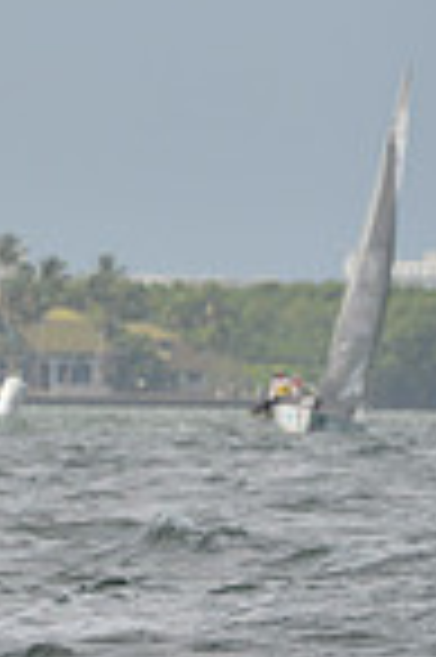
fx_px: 20994
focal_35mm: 1153
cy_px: 196
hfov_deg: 1.2
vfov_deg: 1.8
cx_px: -827
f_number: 8
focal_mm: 290
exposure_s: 1/1250
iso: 400
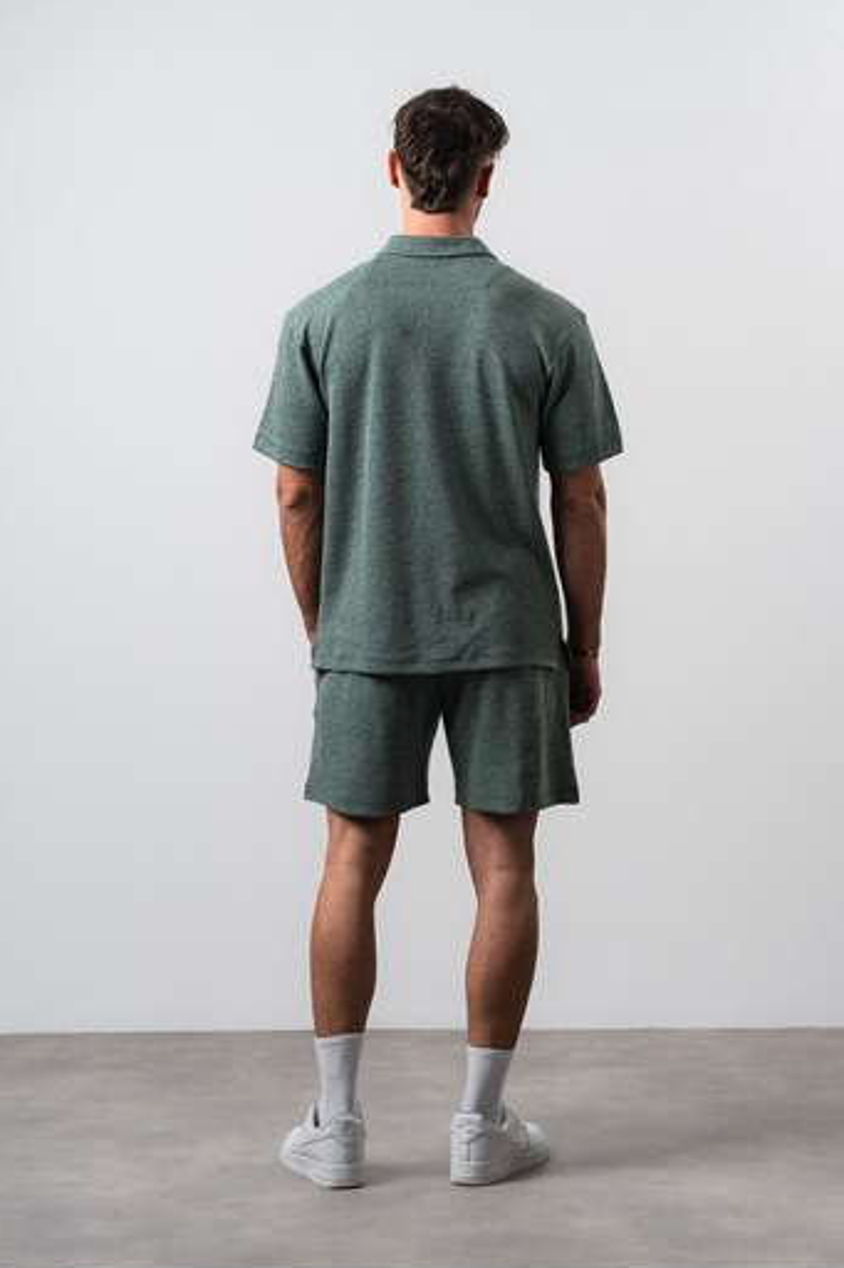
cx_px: 431
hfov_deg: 16.6
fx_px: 2885
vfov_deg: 24.7
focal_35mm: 82
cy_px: 535
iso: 100
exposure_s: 1/125
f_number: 10
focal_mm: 70
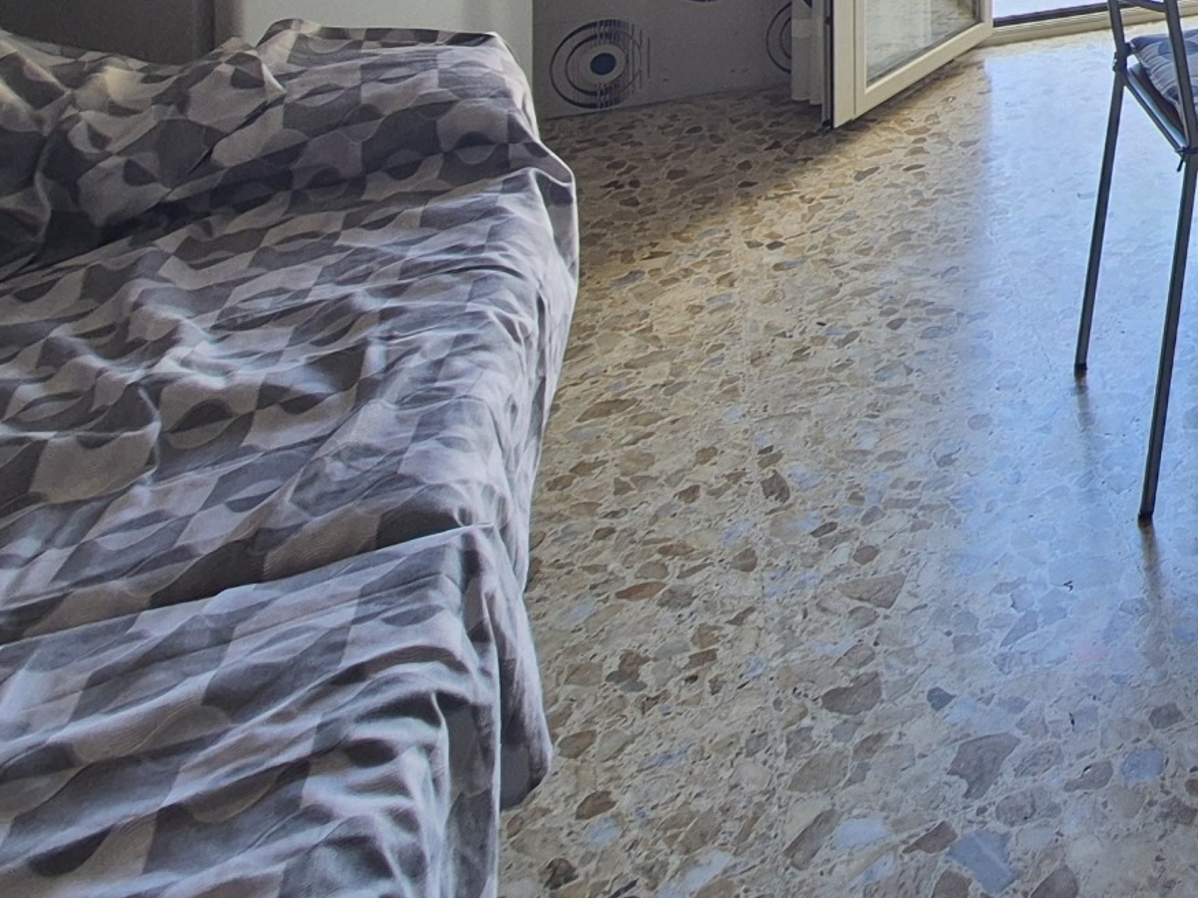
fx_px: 1315
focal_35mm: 38
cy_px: -379
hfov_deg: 35.8
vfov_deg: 28.1
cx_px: 1499
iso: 50
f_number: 2.2
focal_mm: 2.2
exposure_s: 1/50
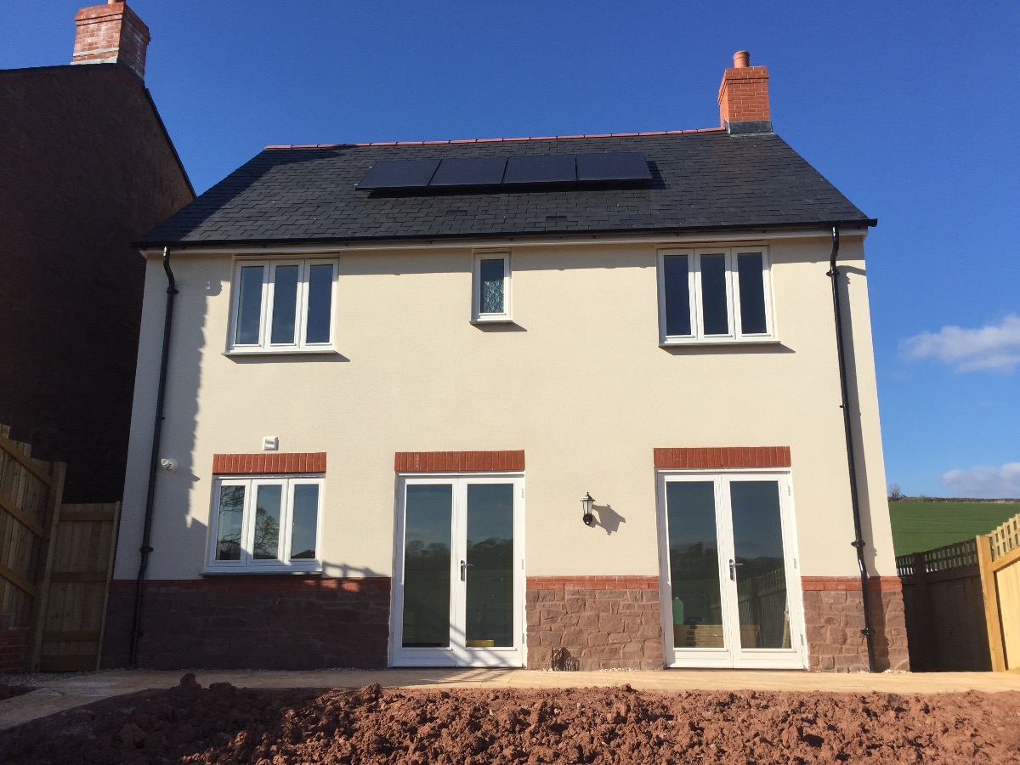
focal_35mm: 29
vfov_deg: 48.2
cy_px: 382
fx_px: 855
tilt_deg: +9.7
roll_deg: -0.2
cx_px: 510
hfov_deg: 61.7
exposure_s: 1/2825
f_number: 2.2
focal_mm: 4.15
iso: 32
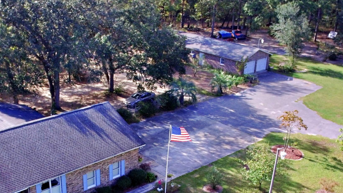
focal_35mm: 40
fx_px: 364
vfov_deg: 29.1
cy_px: 151
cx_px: 136
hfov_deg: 50.1
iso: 100
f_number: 2.8
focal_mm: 3.61
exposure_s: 1/397
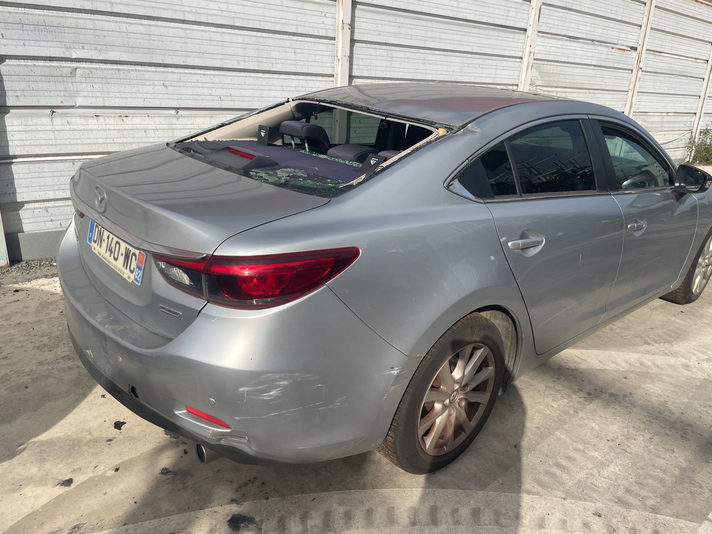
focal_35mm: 26
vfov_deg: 53.1
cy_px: 267
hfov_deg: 67.3
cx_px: 356
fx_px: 535
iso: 32
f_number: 1.6
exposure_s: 1/3509
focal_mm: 4.2
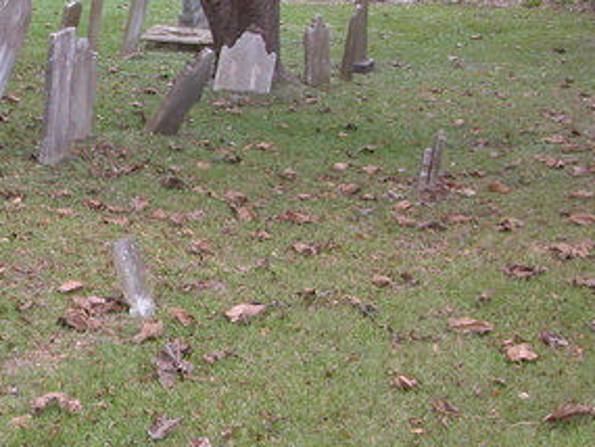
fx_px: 1720
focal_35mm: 100
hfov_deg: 18.9
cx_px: -46
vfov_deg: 14.8
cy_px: 249
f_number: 2.8
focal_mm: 9.2
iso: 100
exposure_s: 1/42.4
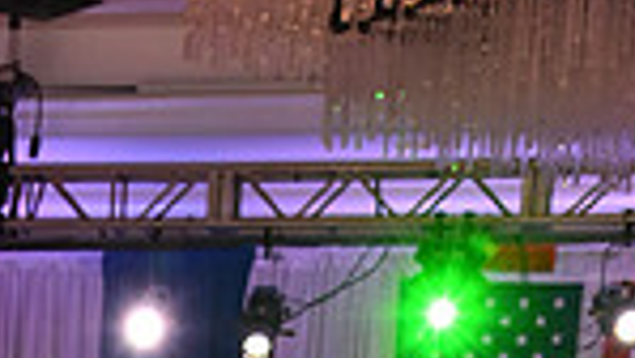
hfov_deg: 10.0
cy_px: 1181
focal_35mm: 212
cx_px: -62
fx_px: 3572
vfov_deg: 5.3
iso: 2500
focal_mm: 52
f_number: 6.3
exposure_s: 1/320
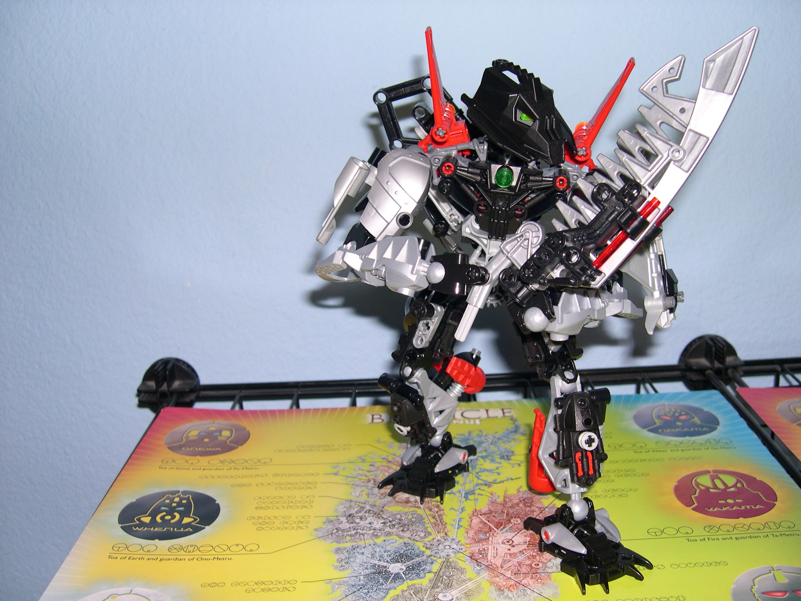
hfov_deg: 49.0
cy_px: 300
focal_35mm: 38
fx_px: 879
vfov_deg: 37.7
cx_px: 400
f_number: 2.8
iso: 100
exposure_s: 1/60
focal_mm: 8
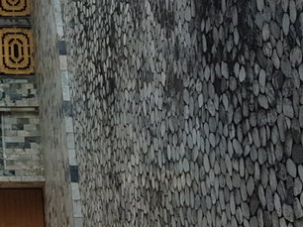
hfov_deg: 17.9
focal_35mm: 102
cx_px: -100
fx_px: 892
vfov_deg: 13.6
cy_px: -117
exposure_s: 1/1348
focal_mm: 4.3
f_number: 1.7
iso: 40
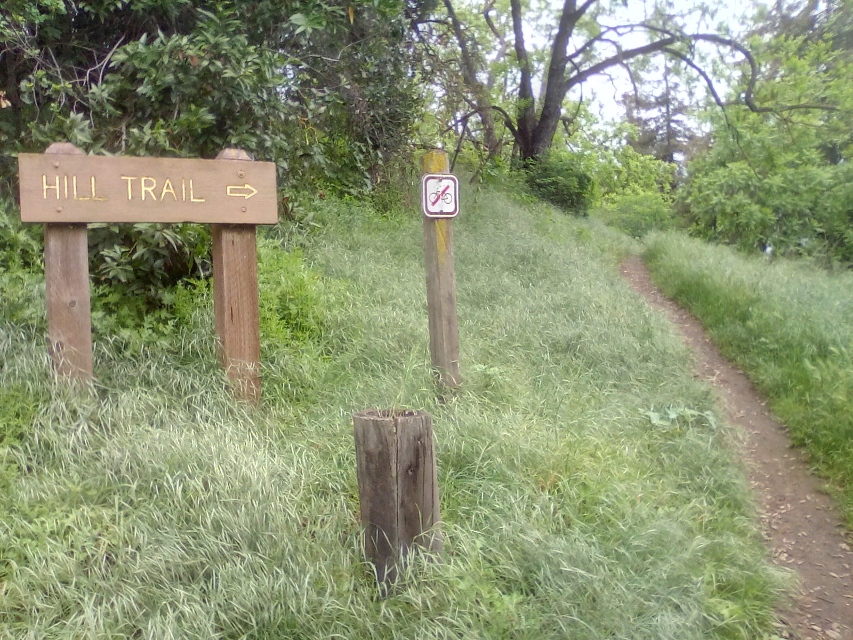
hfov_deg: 52.6
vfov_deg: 40.7
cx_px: 426
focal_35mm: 35
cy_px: 320
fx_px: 862
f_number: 2.8
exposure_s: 1/151
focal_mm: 2.9
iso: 56
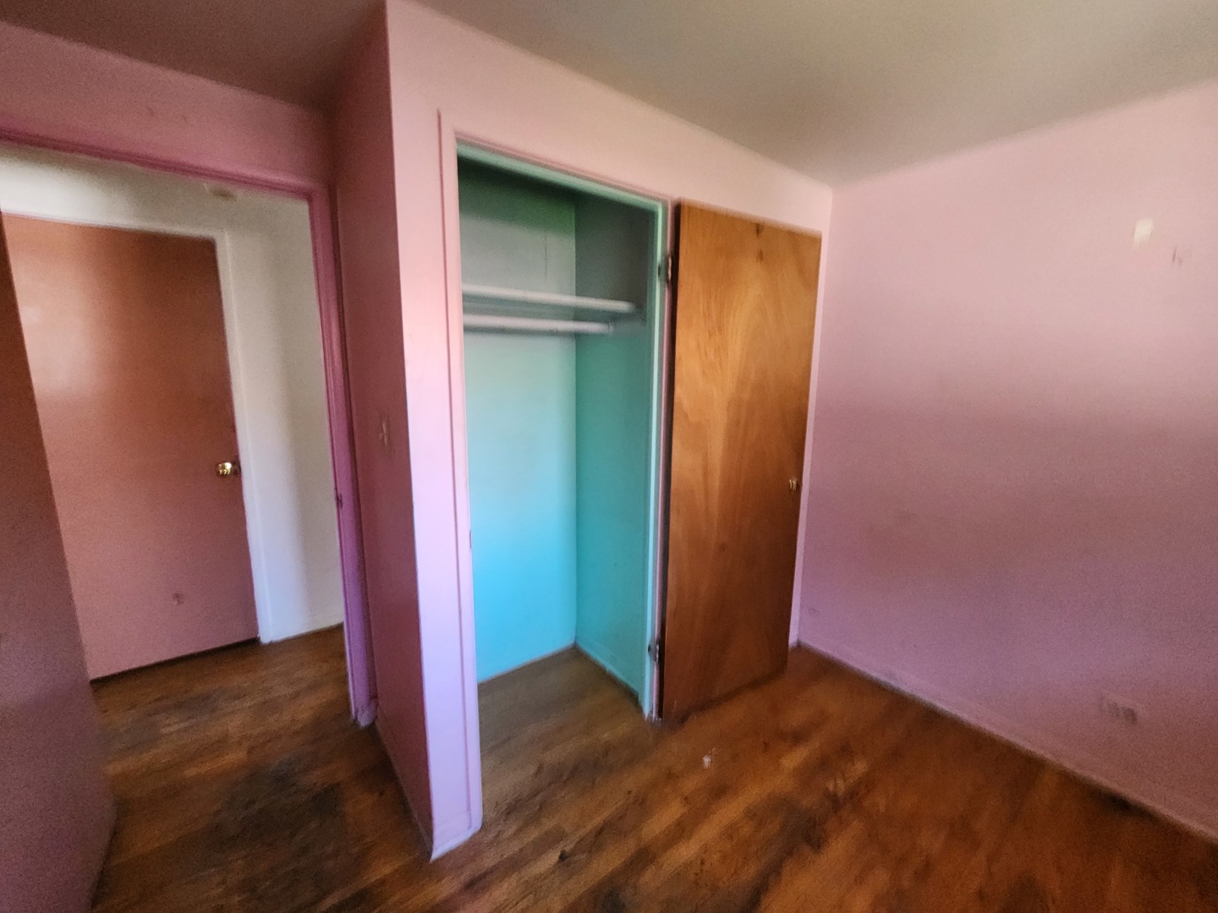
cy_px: 456
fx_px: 457
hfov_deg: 106.2
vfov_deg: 89.9
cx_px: 609
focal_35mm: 13
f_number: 2.2
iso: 320
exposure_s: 1/30
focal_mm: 2.2
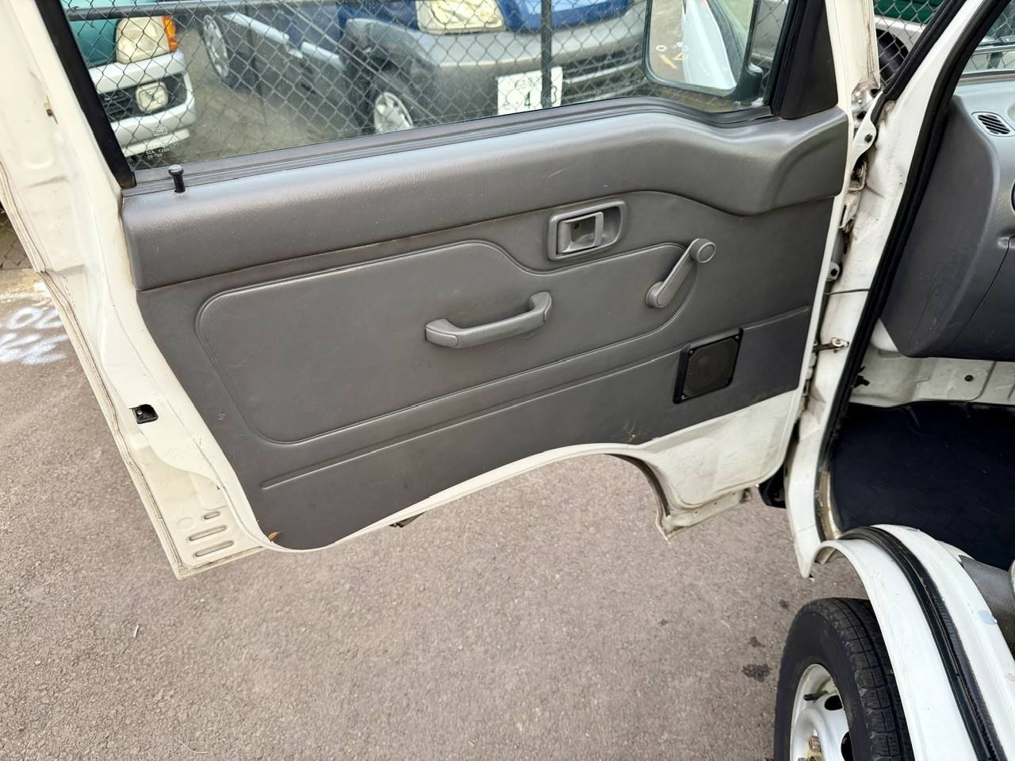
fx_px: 704
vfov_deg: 56.8
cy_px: 380
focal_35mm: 24
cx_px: 508
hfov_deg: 71.6
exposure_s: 1/100
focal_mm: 6.76
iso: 200
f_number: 1.78
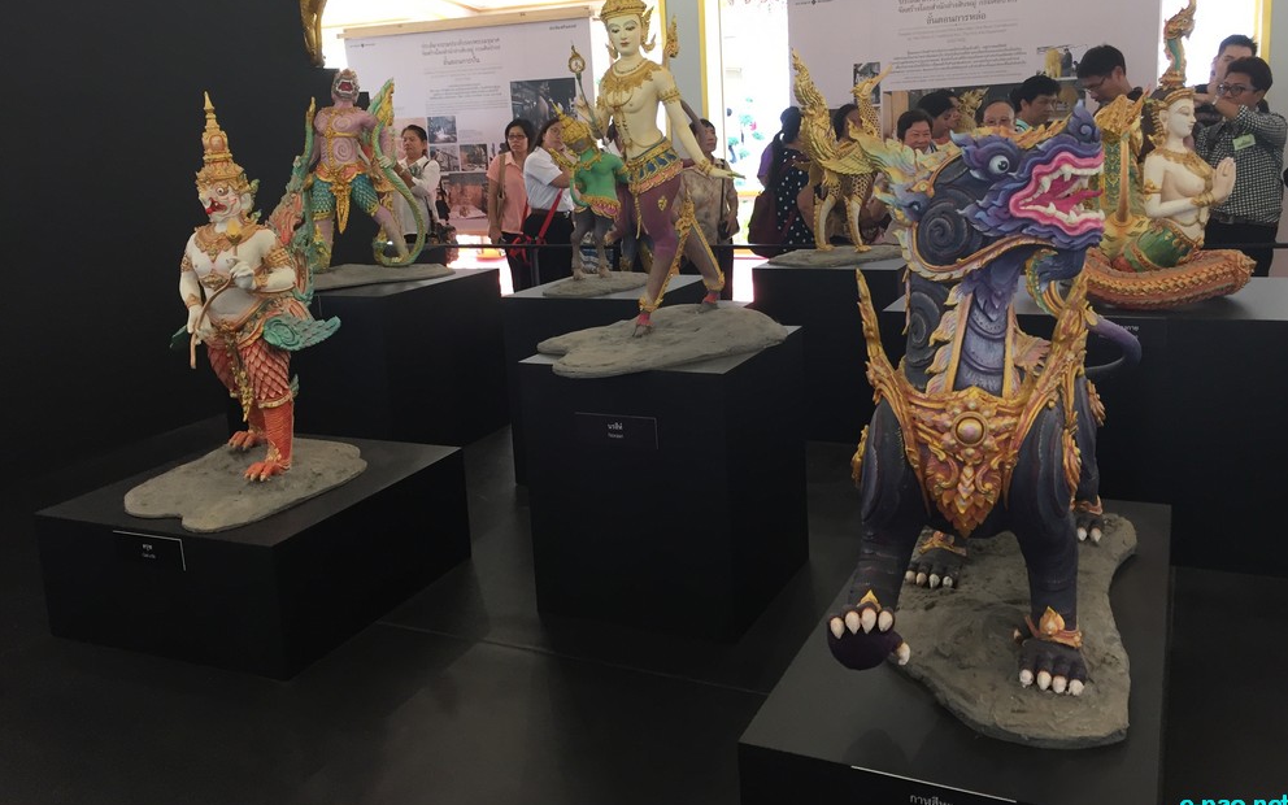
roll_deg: +1.3
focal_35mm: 31
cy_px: 334
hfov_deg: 61.2
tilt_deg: -10.4
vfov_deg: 40.5
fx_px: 1088
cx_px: 648
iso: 50
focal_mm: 4.15
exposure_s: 1/33
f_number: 2.2
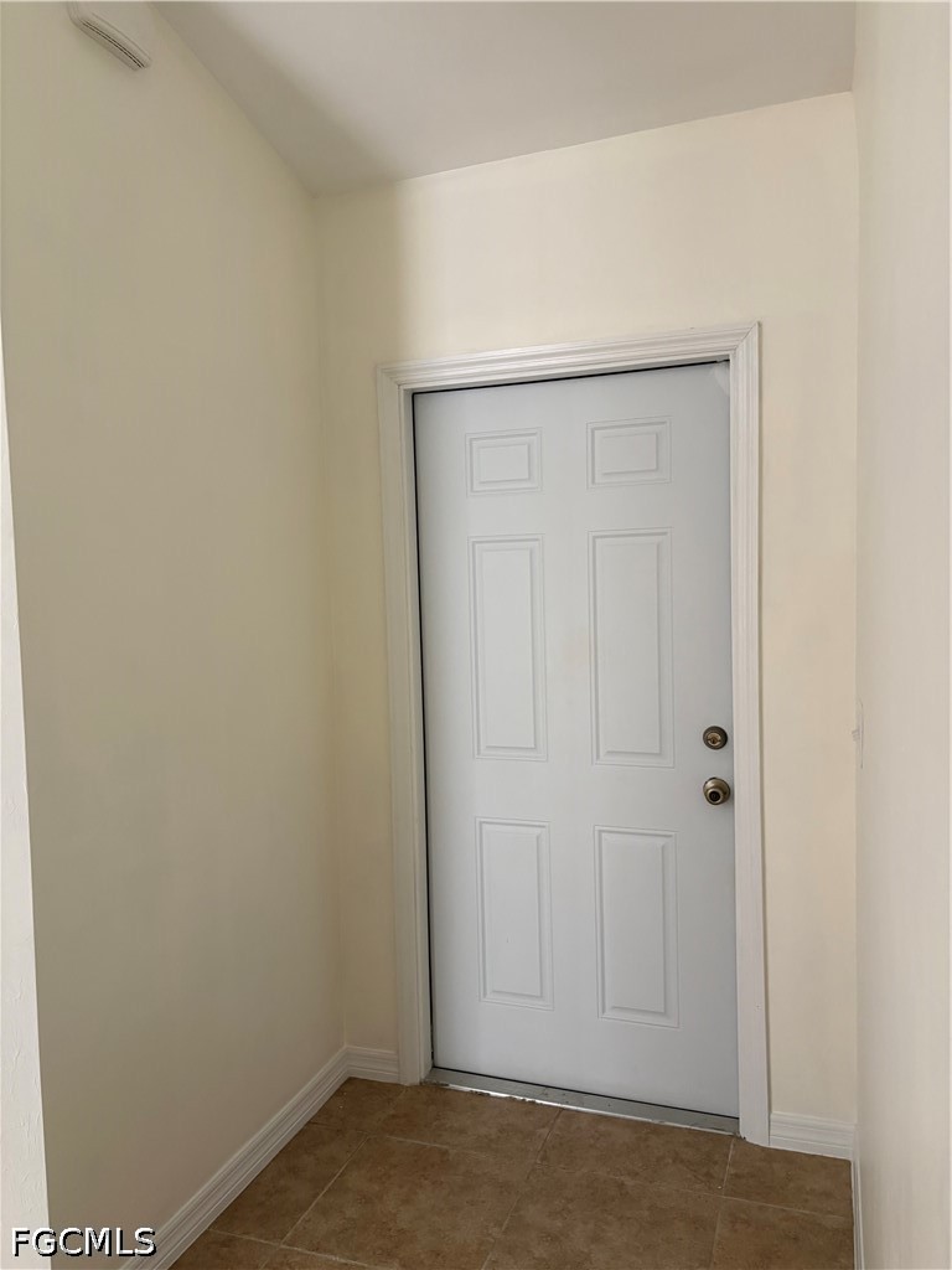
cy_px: 635
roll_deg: +1.6
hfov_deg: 53.1
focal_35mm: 26
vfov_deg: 67.3
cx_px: 476
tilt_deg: -2.5
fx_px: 953
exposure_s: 1/60
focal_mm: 5.96
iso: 200
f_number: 1.6
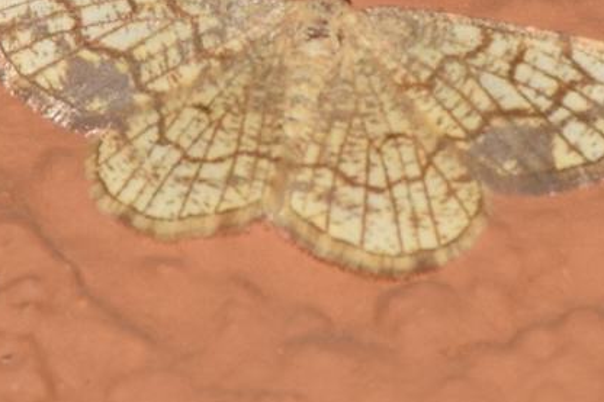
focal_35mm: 450
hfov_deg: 4.6
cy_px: 41
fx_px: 7547
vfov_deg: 3.1
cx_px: 285
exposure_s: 1/160
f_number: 13
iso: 100
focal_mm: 130
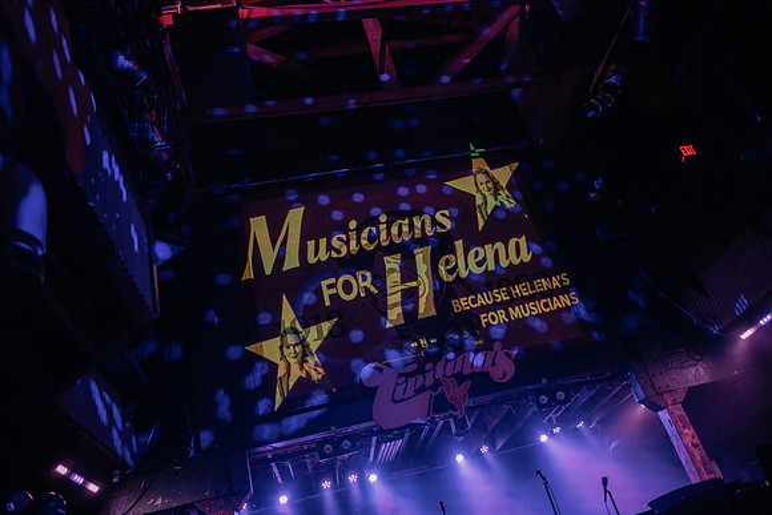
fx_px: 601
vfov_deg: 46.4
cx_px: 386
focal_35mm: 28
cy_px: 258
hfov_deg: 65.5
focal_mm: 28
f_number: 2.8
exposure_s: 1/60
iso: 800
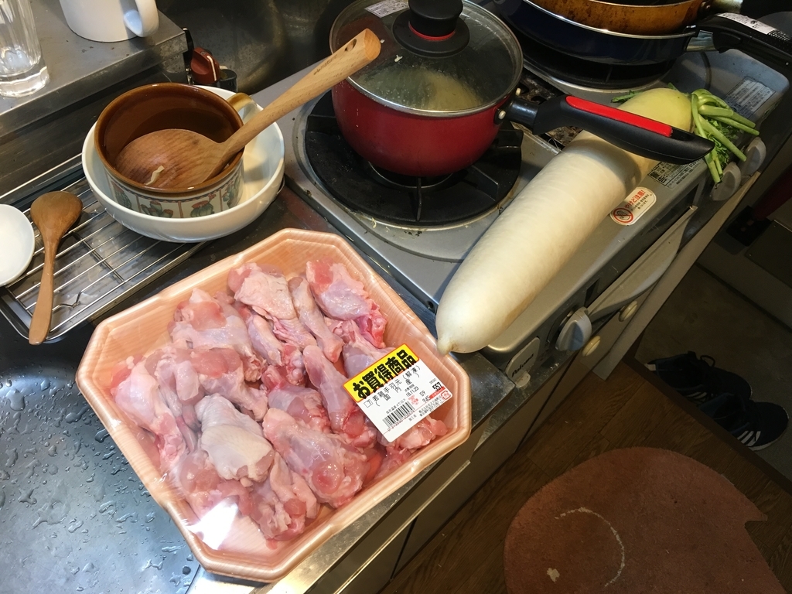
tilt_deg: -55.0
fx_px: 664
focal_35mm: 29
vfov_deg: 48.2
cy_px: 297
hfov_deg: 61.7
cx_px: 396
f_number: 2.2
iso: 80
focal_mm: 4.15
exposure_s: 1/30
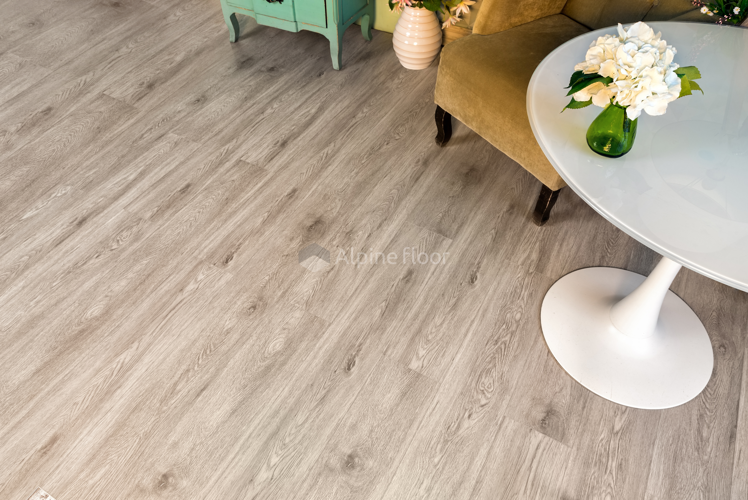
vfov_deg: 36.9
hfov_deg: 53.1
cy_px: 250
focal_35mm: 36
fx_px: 748
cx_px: 374
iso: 100
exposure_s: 10
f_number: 14
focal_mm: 36
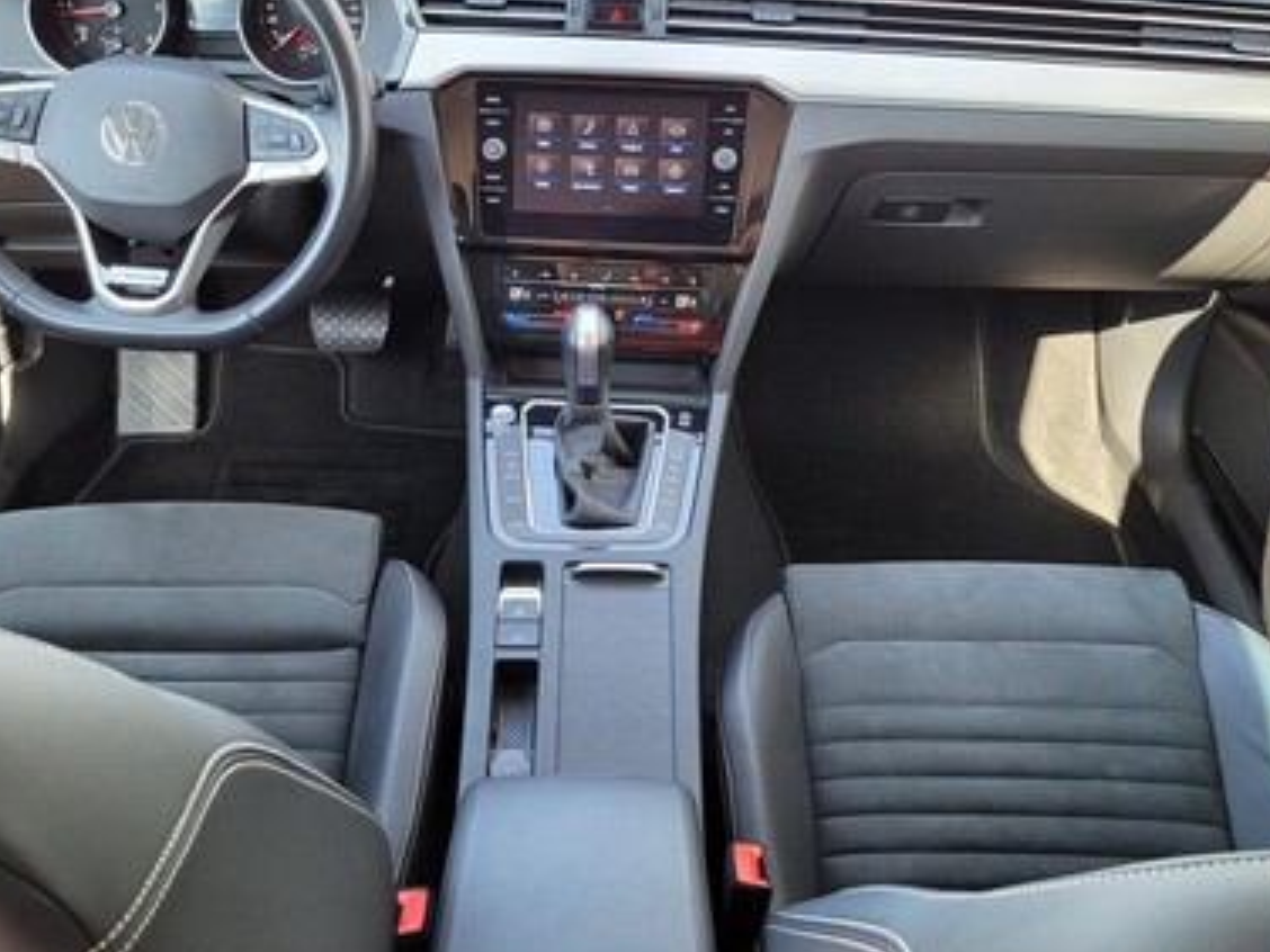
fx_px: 1394
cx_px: 625
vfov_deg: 37.7
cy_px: 501
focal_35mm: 38
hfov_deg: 49.0
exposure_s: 1/100
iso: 100
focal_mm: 5.4
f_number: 1.8
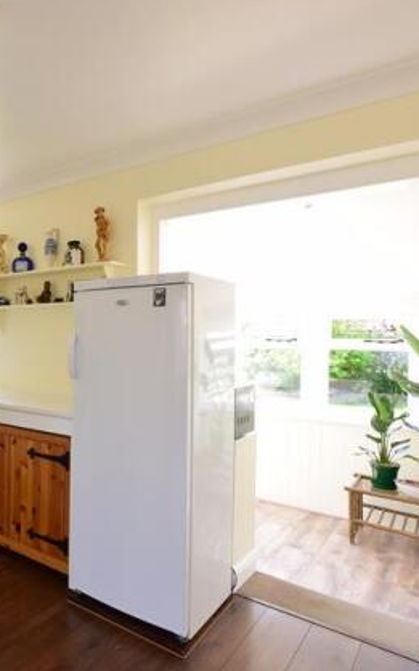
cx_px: 2
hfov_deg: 43.8
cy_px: 331
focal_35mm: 24
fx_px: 439
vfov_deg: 74.8
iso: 320
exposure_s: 1/10
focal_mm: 10
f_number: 16
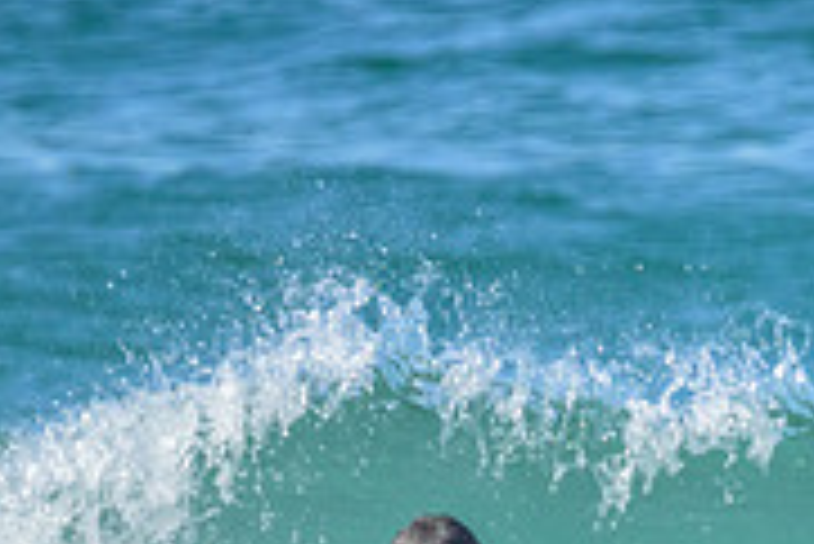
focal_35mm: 2113
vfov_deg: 0.7
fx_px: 47814
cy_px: 776
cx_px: 976
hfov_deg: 1.0
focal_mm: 660
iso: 3600
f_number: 11
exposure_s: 1/2000
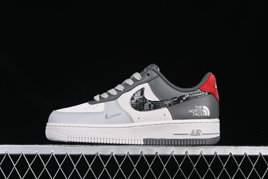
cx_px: 134
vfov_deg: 18.2
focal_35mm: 75
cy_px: 90
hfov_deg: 27.0
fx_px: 558
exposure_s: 1/80
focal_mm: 50
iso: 160
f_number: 8
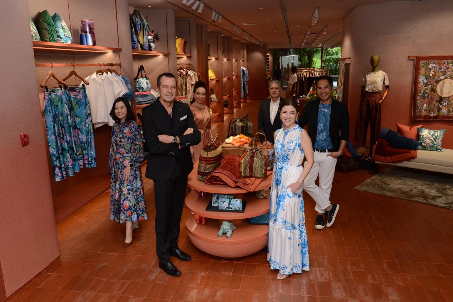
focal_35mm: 31
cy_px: 151
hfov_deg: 60.3
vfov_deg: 42.3
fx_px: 390
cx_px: 226
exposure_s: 1/50
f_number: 8
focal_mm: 31
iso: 400
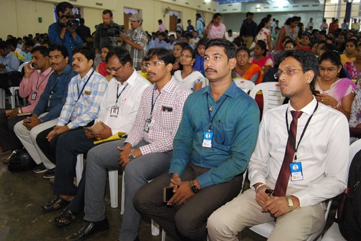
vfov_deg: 43.7
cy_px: 120
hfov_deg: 61.9
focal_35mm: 30
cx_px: 180
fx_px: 301
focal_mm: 20
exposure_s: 1/60
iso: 1600
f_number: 4
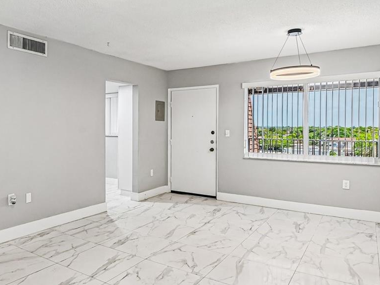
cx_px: 124
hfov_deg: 61.8
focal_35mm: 28
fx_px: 307
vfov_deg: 49.7
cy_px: 128
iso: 110
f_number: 7.1
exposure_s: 1/13
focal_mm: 14
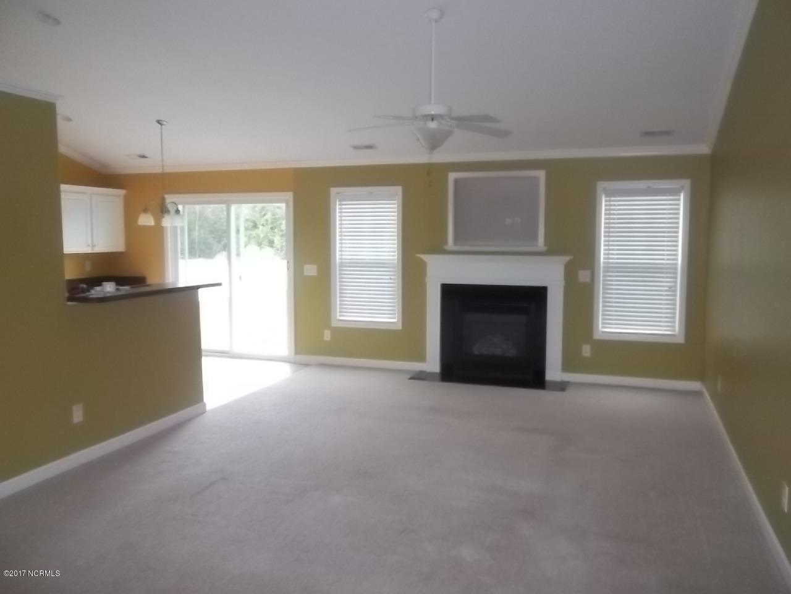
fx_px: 640
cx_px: 396
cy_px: 297
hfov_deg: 63.4
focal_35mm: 28
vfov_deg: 49.7
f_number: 3.5
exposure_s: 1/30
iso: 250
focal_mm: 5.05
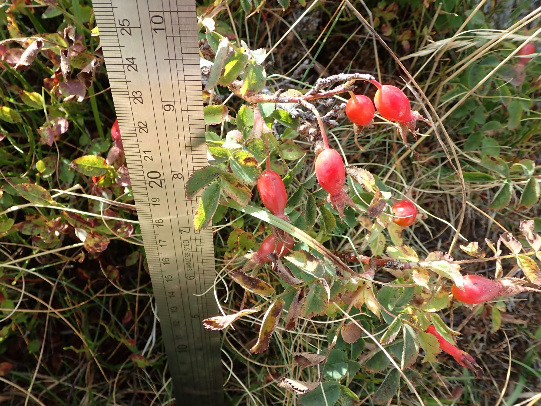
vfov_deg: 46.8
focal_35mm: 30
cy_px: 203
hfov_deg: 60.0
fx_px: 469
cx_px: 270
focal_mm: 5.5
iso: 100
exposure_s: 1/200
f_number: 3.2
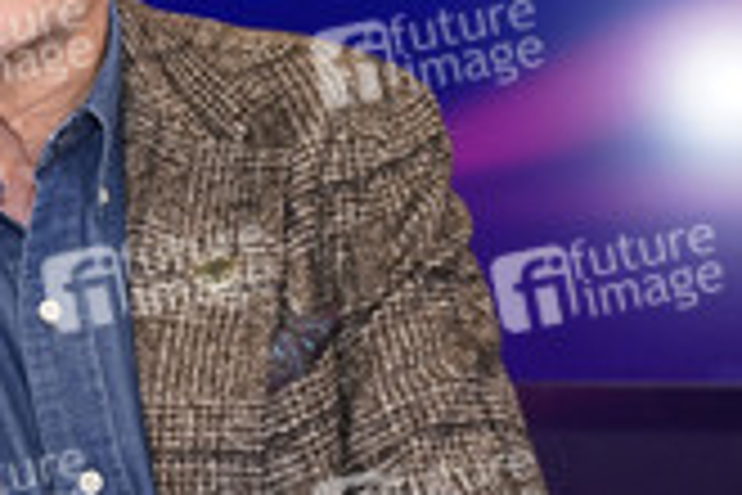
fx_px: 2370
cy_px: 166
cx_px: 38
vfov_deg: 11.9
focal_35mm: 115
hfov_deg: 17.5
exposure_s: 1/125
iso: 2000
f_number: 5
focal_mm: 42
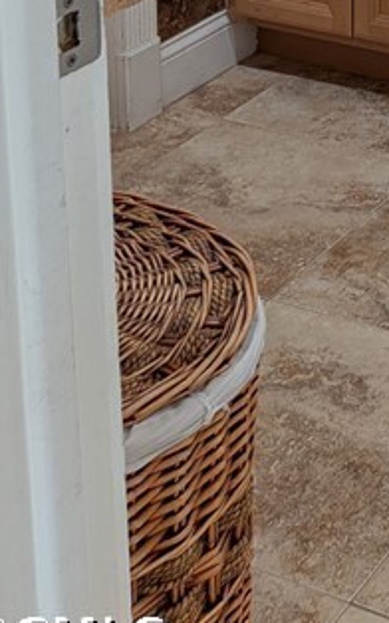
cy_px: -331
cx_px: 681
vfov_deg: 20.9
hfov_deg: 14.1
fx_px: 1409
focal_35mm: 83
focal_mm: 4.53
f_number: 1.7
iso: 31
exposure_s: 1/137
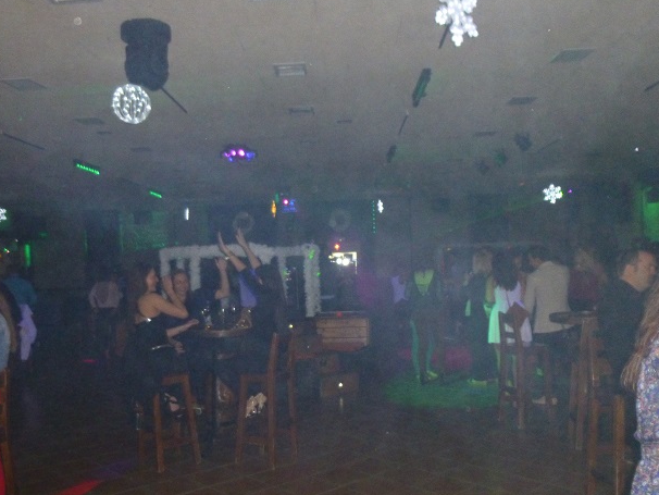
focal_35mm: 33
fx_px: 628
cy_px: 304
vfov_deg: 42.7
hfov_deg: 55.3
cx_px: 300
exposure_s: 1/60
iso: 640
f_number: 3.1
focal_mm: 4.5
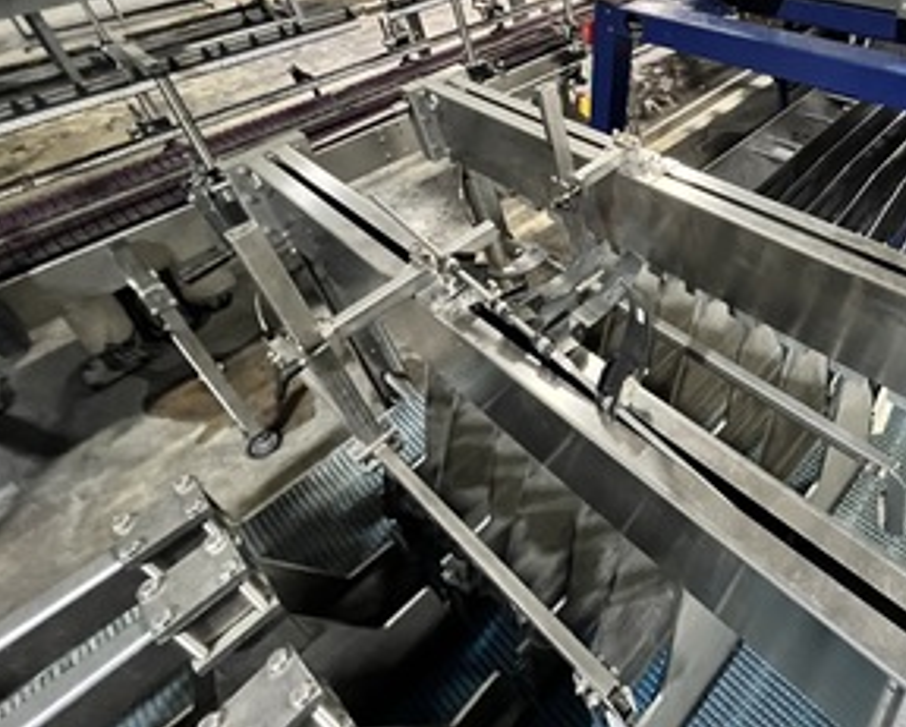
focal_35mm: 22
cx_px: 717
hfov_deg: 68.3
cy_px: 162
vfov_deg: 59.1
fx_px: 591
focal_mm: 1.57
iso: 1000
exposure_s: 1/40
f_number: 1.8
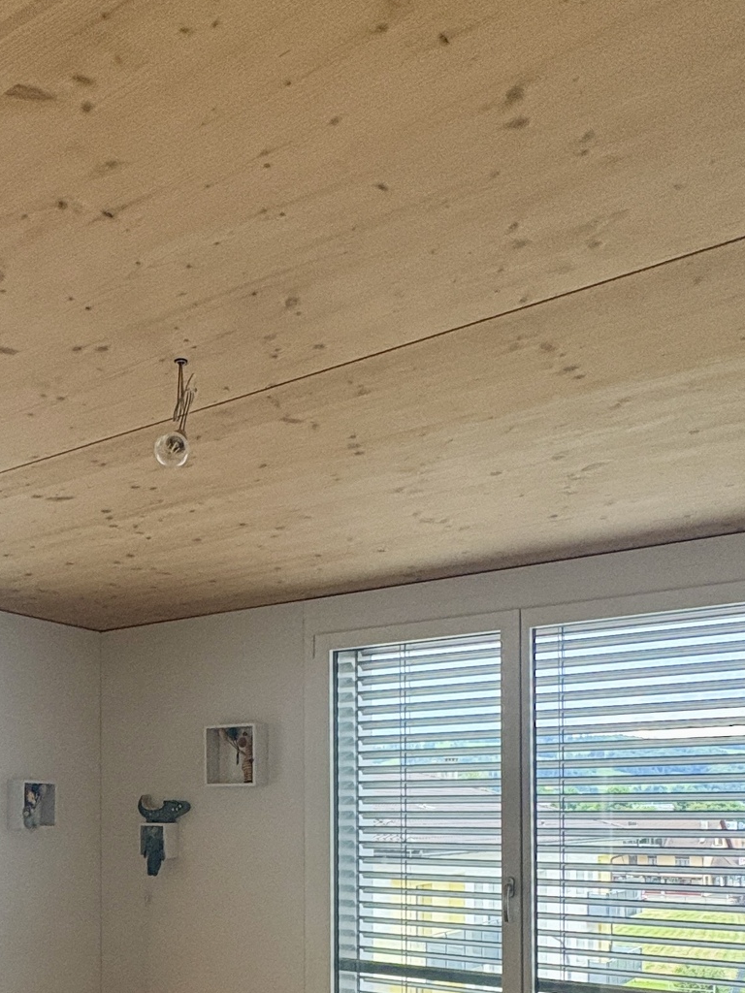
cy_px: 802
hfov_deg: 39.4
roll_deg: +0.5
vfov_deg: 49.4
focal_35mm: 35
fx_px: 1004
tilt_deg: +1.4
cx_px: 168
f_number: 2.2
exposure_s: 1/50
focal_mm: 2.22
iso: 250
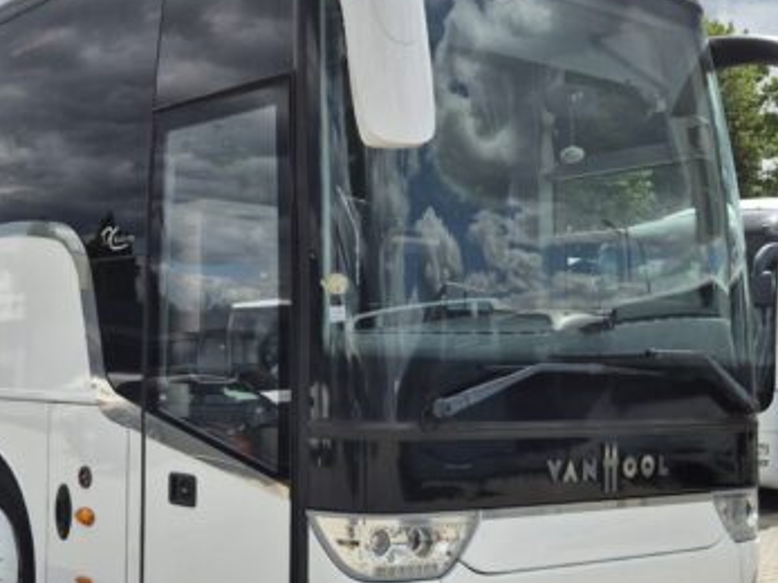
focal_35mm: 53
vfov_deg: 27.5
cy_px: 318
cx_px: 206
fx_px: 1191
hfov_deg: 35.5
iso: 25
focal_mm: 5.4
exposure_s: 1/2500
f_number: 1.8
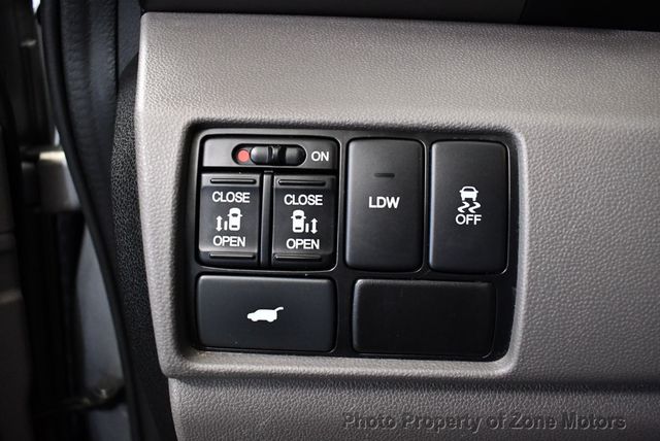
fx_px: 661
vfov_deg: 36.9
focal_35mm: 36
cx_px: 330
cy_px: 220
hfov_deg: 53.1
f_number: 3.5
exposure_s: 1/80
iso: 3200
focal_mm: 18
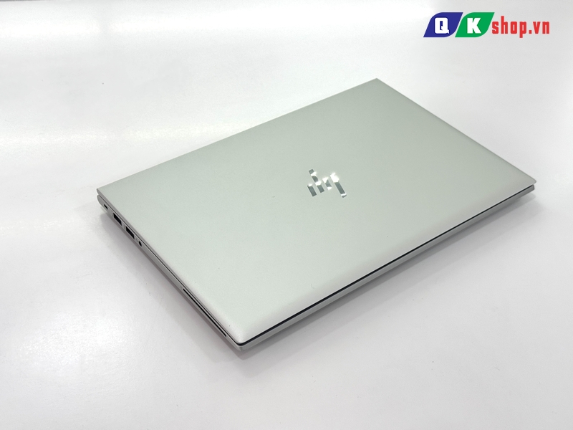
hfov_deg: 39.7
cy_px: 215
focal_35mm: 48
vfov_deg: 30.3
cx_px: 286
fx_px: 795
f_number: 1.78
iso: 64
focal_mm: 6.76
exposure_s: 1/226
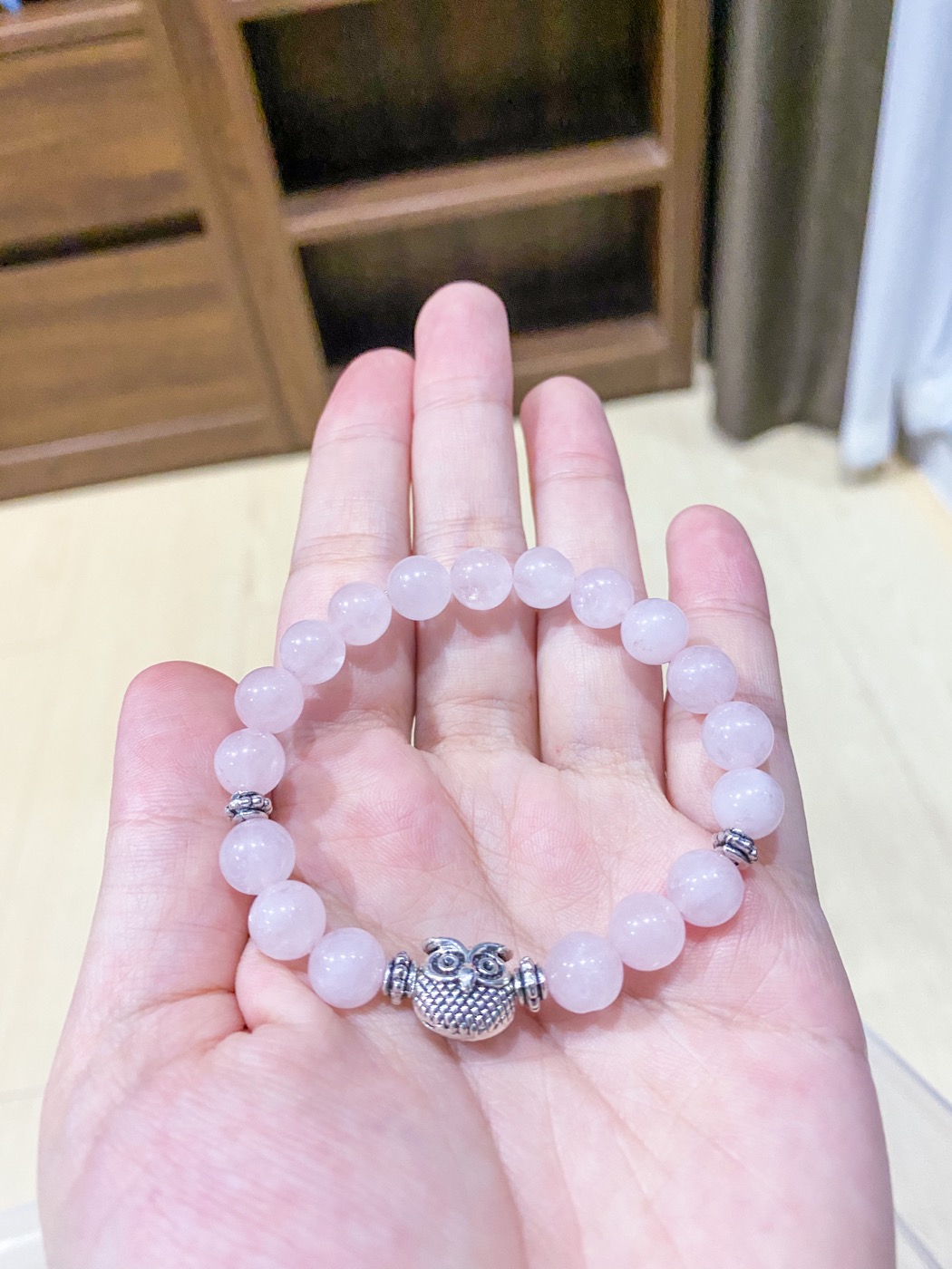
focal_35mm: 26
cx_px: 476
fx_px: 953
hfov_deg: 53.1
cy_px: 634
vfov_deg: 67.3
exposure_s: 1/50
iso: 400
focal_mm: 4.25
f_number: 1.8
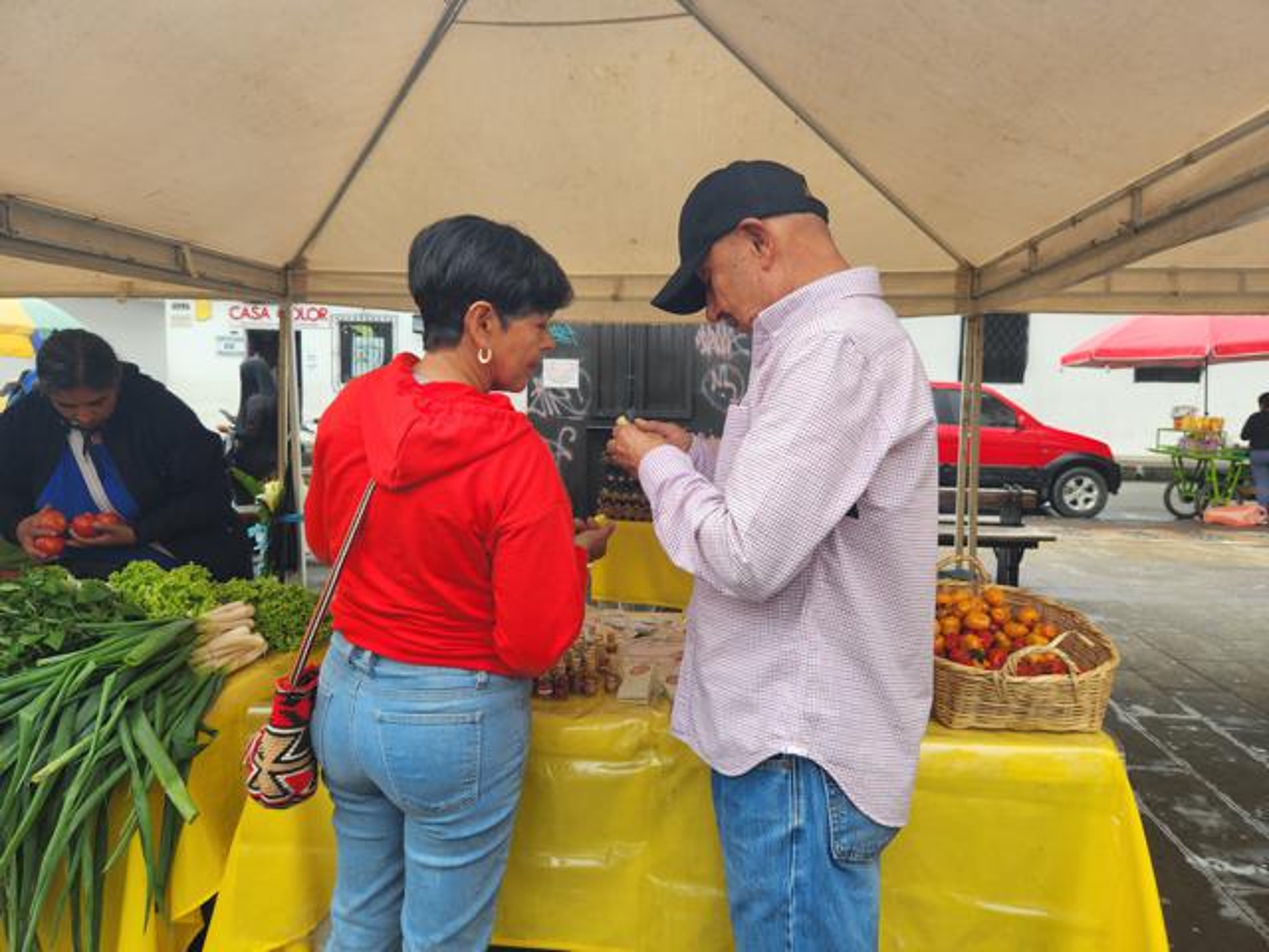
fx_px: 843
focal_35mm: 23
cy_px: 476
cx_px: 634
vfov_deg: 58.9
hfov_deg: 73.9
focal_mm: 5.4
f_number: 1.8
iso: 20
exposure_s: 1/392
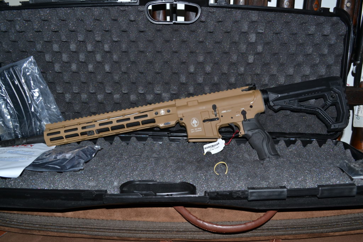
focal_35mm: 33
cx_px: 182
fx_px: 333
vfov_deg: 40.0
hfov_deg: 57.2
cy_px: 121
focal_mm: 22
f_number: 7.1
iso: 100
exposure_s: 1/60
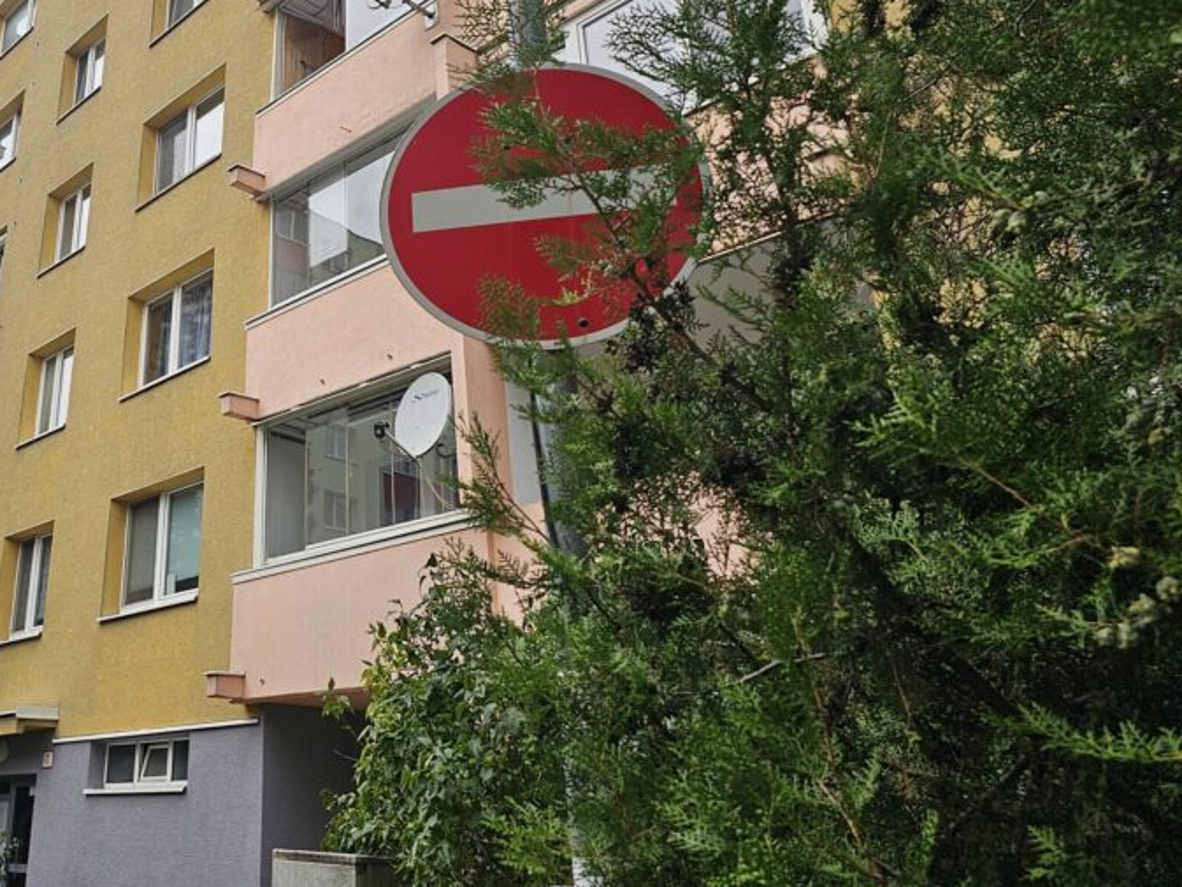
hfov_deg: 50.5
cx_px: 297
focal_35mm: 35
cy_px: 260
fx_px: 1195
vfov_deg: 39.9
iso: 10
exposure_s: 1/197
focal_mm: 6.3
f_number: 1.7
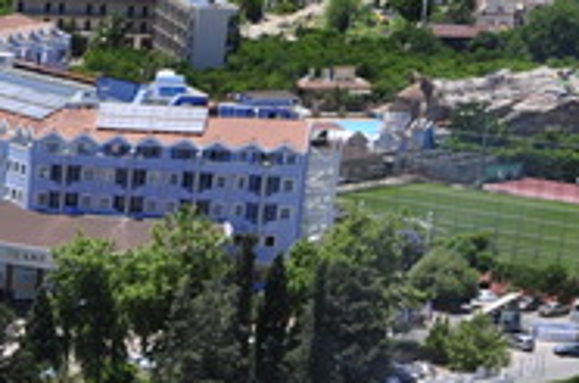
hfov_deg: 10.6
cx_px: -501
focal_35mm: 181
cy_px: 687
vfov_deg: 7.3
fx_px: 2904
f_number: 9
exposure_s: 1/320
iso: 200
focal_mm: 28
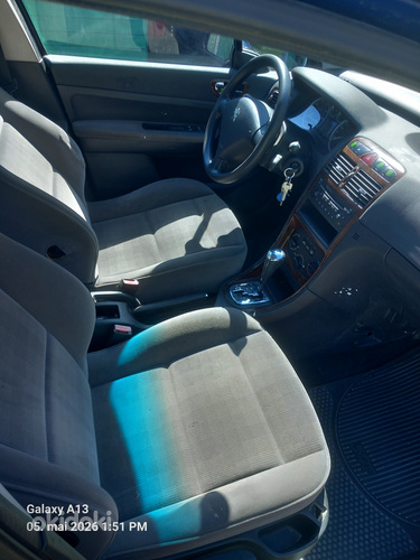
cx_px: 210
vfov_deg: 65.3
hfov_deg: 51.4
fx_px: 437
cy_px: 280
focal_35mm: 27
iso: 32
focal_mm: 4
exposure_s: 1/100
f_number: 1.8
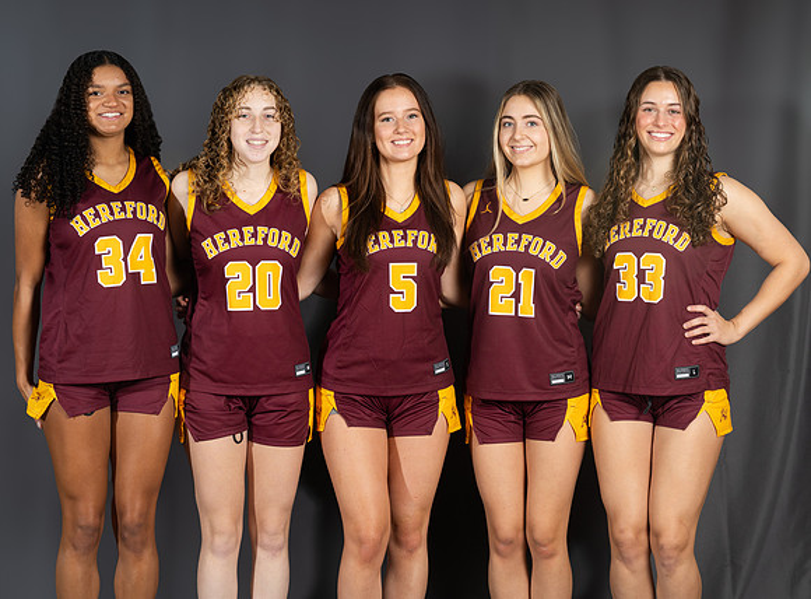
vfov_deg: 14.6
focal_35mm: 101
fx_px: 2342
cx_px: 494
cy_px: 293
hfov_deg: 19.6
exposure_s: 1/200
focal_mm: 77
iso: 200
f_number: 8
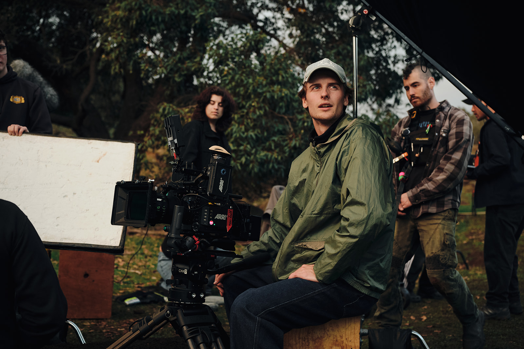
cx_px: 262
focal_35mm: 46
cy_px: 174
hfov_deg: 42.7
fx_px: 670
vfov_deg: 29.2
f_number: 2.2
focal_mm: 30.4
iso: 640
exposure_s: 1/180
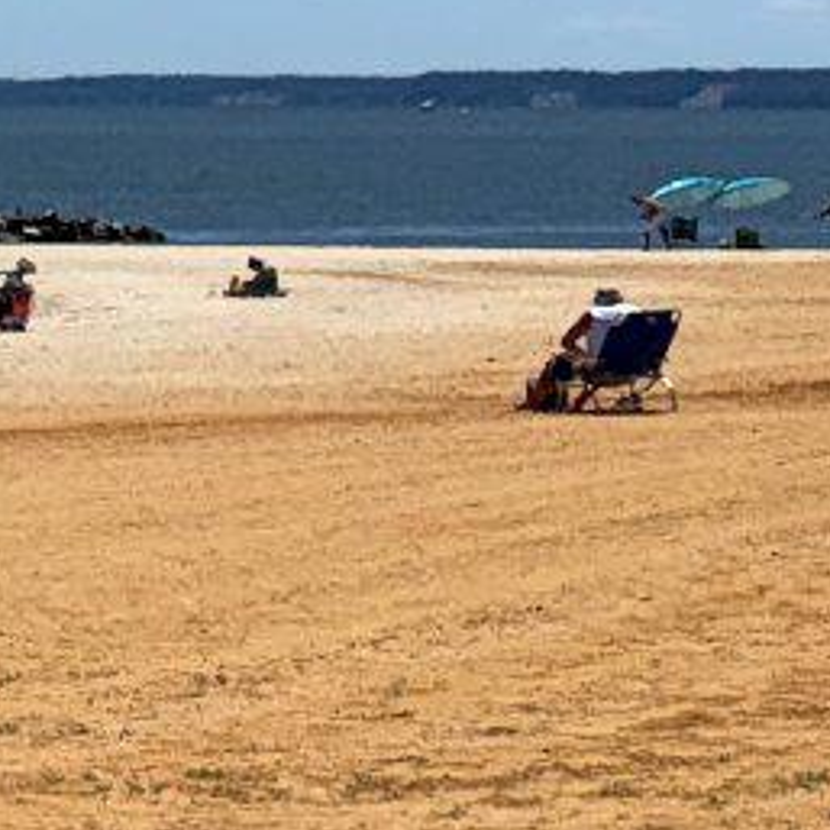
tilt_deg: -6.4
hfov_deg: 8.0
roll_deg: -0.6
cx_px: -2106
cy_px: 497
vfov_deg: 10.3
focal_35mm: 169
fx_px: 4585
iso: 64
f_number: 1.78
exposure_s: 1/14286
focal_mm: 6.76
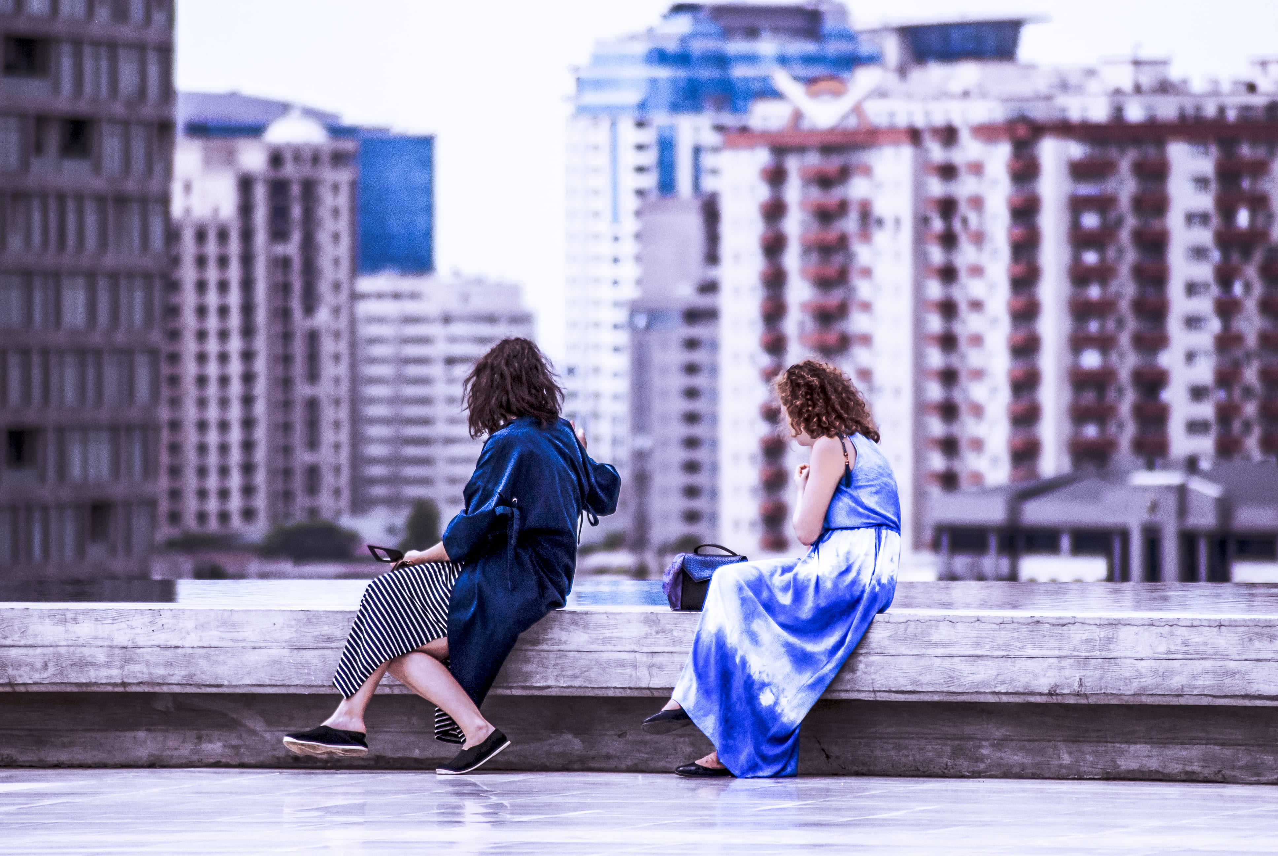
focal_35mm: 375
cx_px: 639
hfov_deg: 5.5
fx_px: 13328
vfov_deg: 3.7
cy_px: 428
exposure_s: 1/3200
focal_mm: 250
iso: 640
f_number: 5
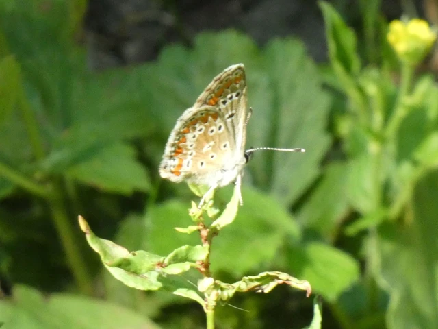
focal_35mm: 484
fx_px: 6124
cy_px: 164
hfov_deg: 4.1
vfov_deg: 3.1
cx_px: 219
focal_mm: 86.7
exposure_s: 1/100
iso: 1000
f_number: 7.1
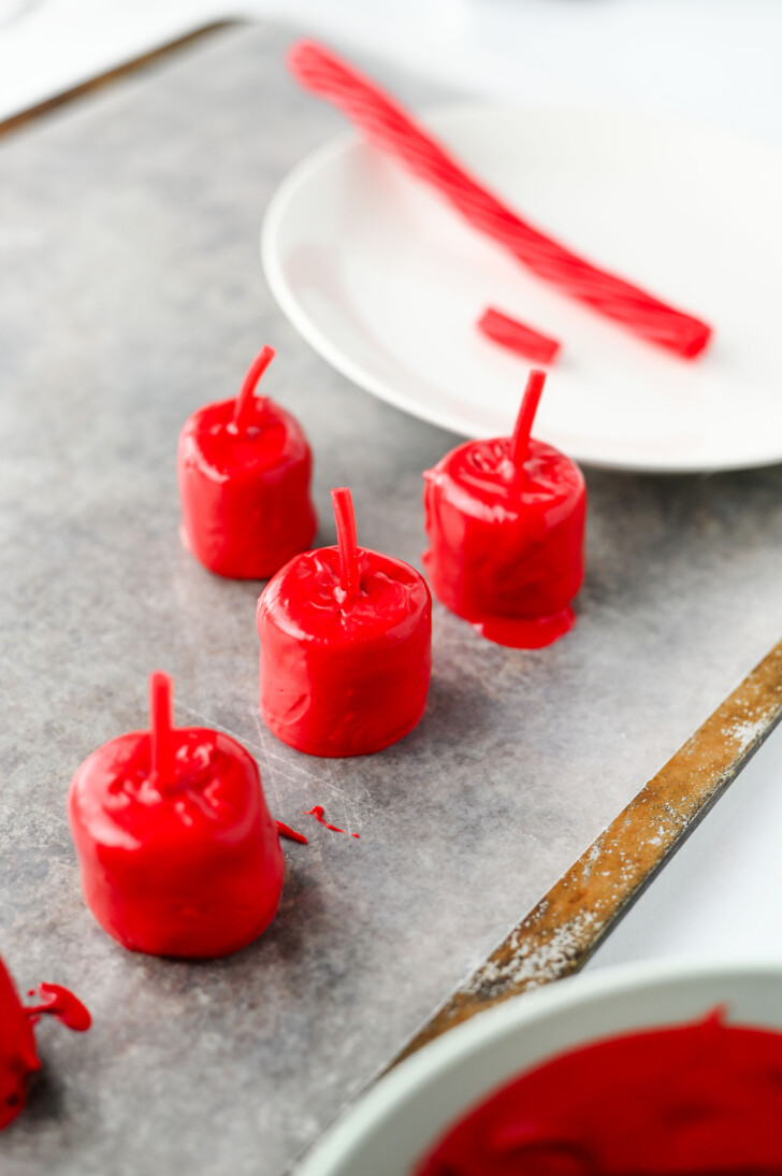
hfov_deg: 27.0
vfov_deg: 39.6
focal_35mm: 50
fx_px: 1631
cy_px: 588
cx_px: 391
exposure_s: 1/100
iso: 280
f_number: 4
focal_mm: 50
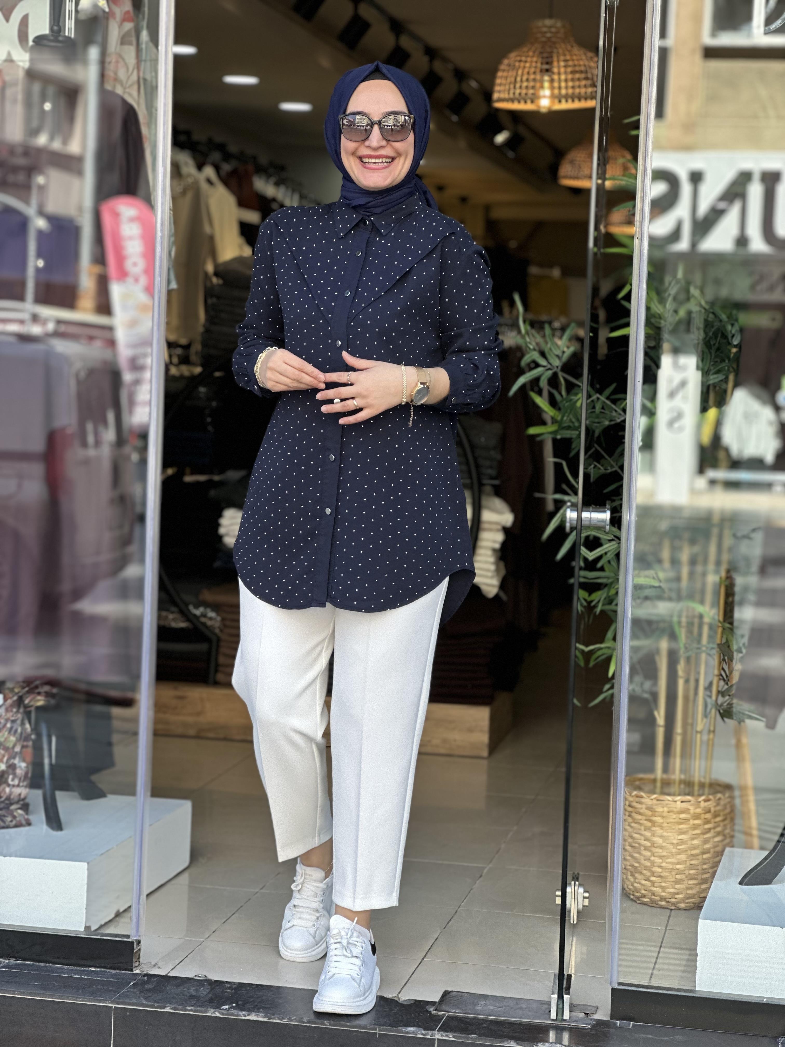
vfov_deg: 25.3
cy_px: 524
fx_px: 2328
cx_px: 392
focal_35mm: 77
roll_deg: -3.7
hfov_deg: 19.1
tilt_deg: -3.1
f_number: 2.8
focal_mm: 9
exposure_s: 1/121
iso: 50
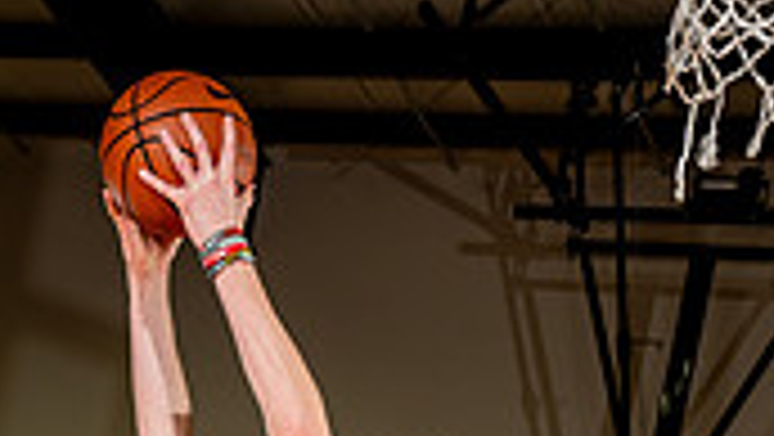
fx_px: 2526
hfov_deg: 17.4
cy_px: 971
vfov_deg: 9.1
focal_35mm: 123
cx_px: 279
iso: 250
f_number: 8
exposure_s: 1/250
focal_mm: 45
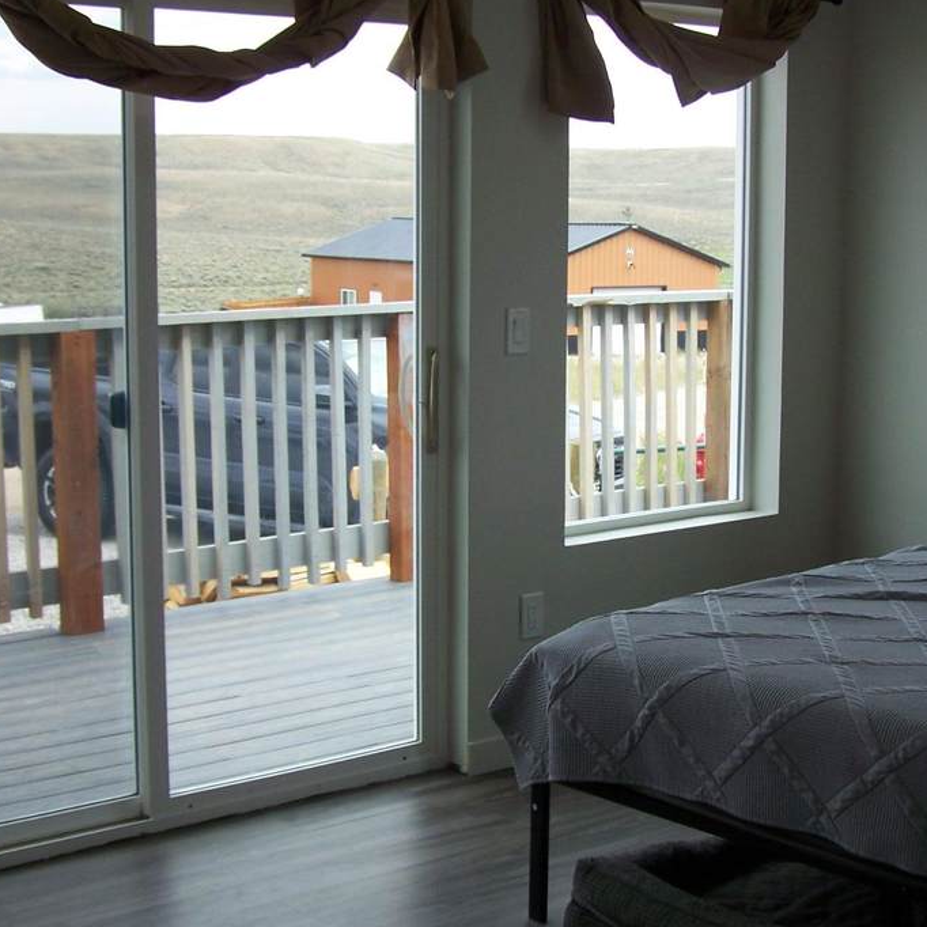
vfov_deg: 27.3
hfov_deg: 27.3
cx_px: 527
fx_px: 1909
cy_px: 470
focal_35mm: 63
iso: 64
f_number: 2.8
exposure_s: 1/160
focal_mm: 6.3
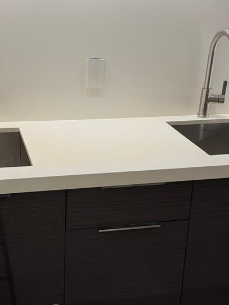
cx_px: 96
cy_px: 166
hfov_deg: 27.5
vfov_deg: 36.1
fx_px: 467
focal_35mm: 53
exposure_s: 1/112
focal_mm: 6.93
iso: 250
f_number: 1.48
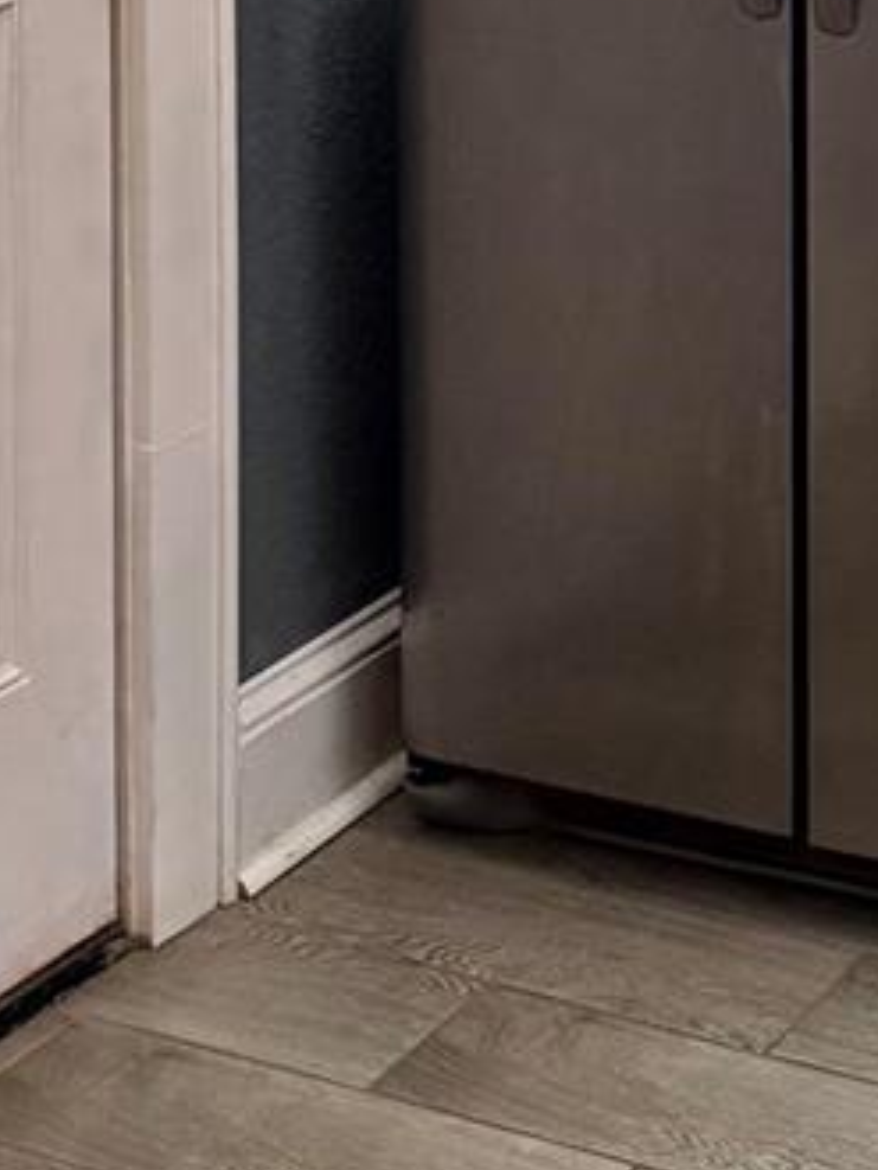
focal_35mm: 112
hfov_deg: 13.0
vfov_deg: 16.6
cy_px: -341
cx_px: 899
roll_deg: -0.6
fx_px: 3785
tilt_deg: -7.1
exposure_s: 1/120
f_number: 1.78
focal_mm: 6.76
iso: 200
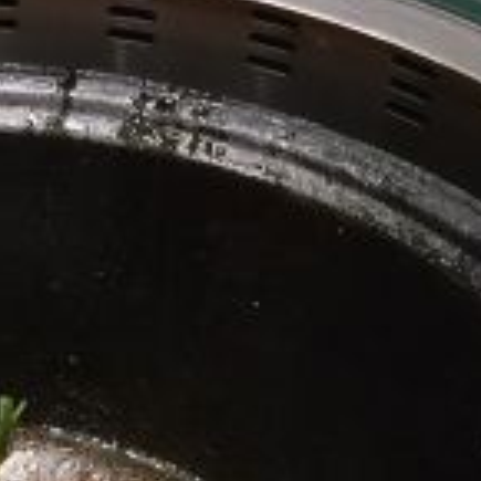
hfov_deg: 13.8
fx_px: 1949
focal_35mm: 124
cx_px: -38
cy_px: 743
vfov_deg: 13.2
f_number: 2.2
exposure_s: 1/33
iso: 32
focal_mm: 4.15
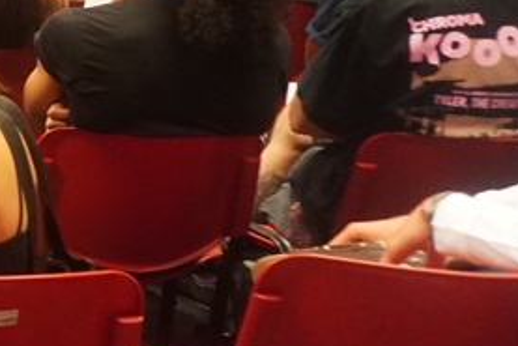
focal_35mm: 104
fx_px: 1497
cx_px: -565
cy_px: -105
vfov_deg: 12.8
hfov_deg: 15.2
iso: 2500
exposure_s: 1/160
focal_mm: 16
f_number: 3.5
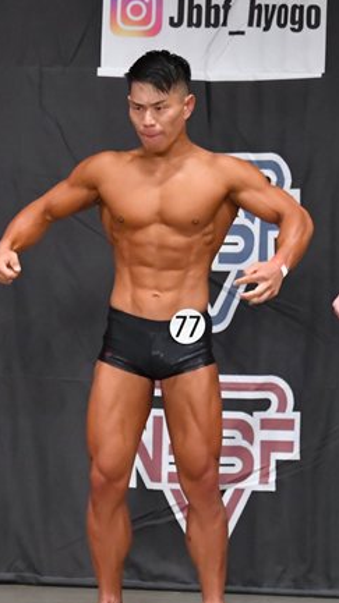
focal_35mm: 407
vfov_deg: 5.3
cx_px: -116
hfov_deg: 3.0
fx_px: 6515
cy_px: 337
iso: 6400
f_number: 5.6
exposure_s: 1/400
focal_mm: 145
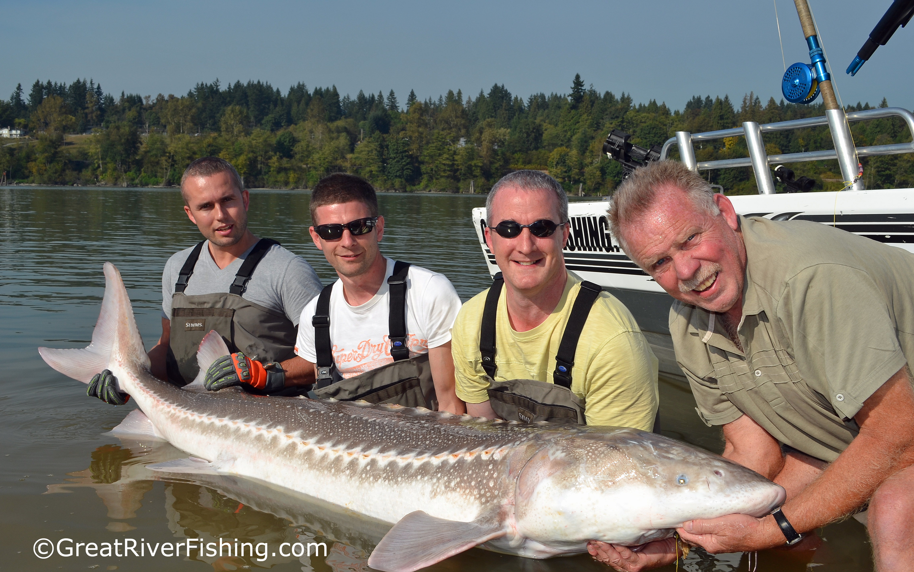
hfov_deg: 52.7
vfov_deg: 34.4
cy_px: 271
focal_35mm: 37
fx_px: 922
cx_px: 460
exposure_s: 1/200
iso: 100
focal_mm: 24
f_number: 11
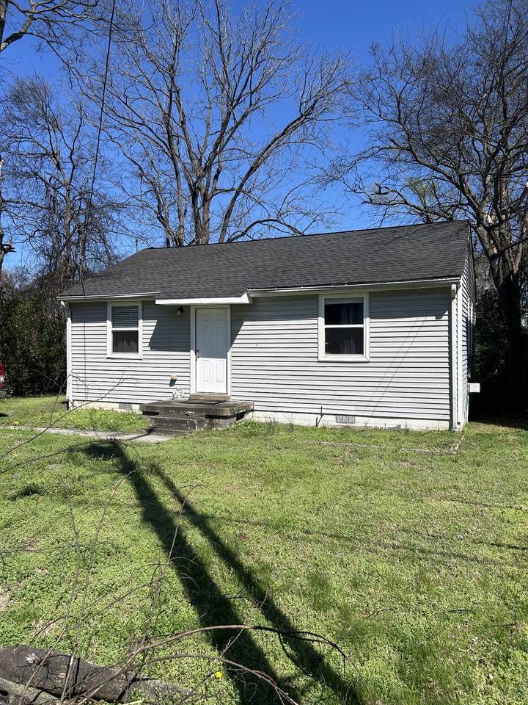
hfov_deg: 53.1
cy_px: 352
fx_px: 529
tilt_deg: -0.8
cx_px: 264
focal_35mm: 26
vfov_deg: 67.3
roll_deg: -0.2
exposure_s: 1/4630
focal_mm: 5.7
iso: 50
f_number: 1.5
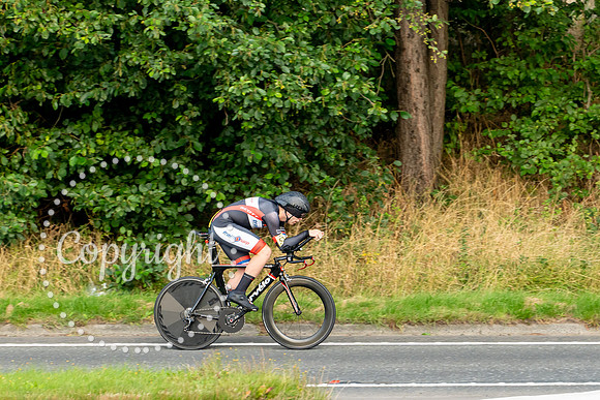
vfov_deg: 5.2
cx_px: 288
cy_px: 190
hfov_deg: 7.7
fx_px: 4446
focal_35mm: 267
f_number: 4
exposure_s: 1/1000
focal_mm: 180
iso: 1600
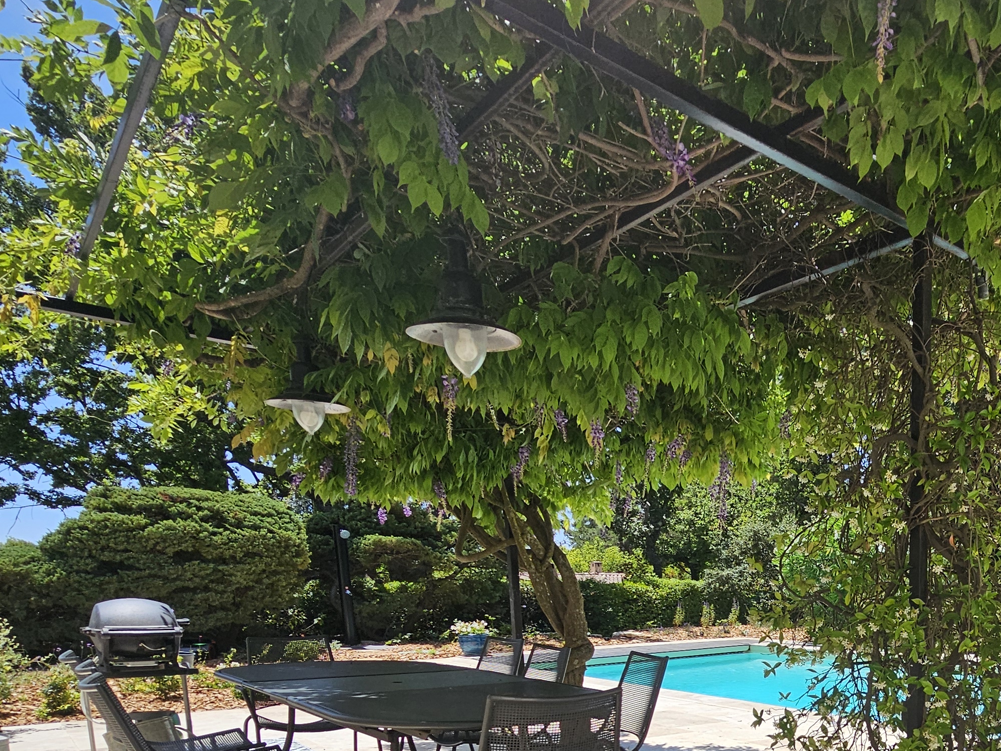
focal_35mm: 26
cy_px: 714
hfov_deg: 60.8
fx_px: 752
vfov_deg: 46.3
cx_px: 825
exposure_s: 1/1889
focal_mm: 2.2
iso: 50
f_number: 2.2
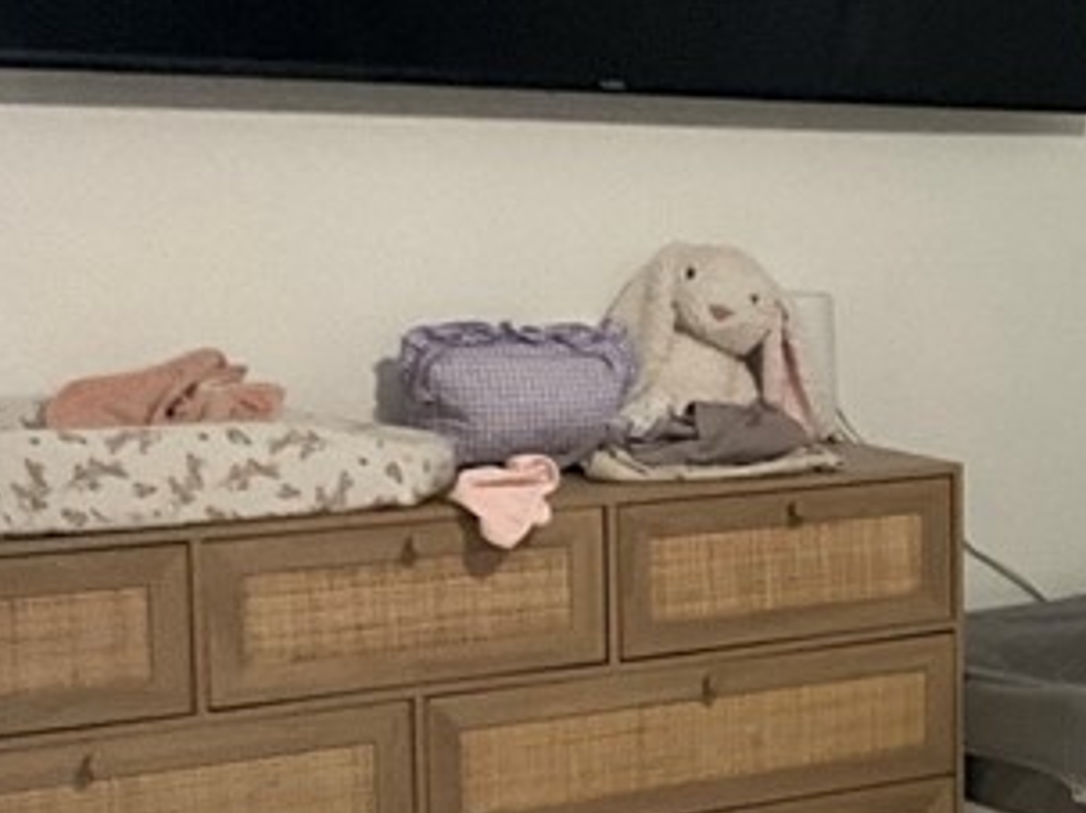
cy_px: 516
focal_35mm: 98
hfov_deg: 18.6
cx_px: 1405
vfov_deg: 15.1
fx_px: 3073
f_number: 1.8
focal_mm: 3
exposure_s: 1/31
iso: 320
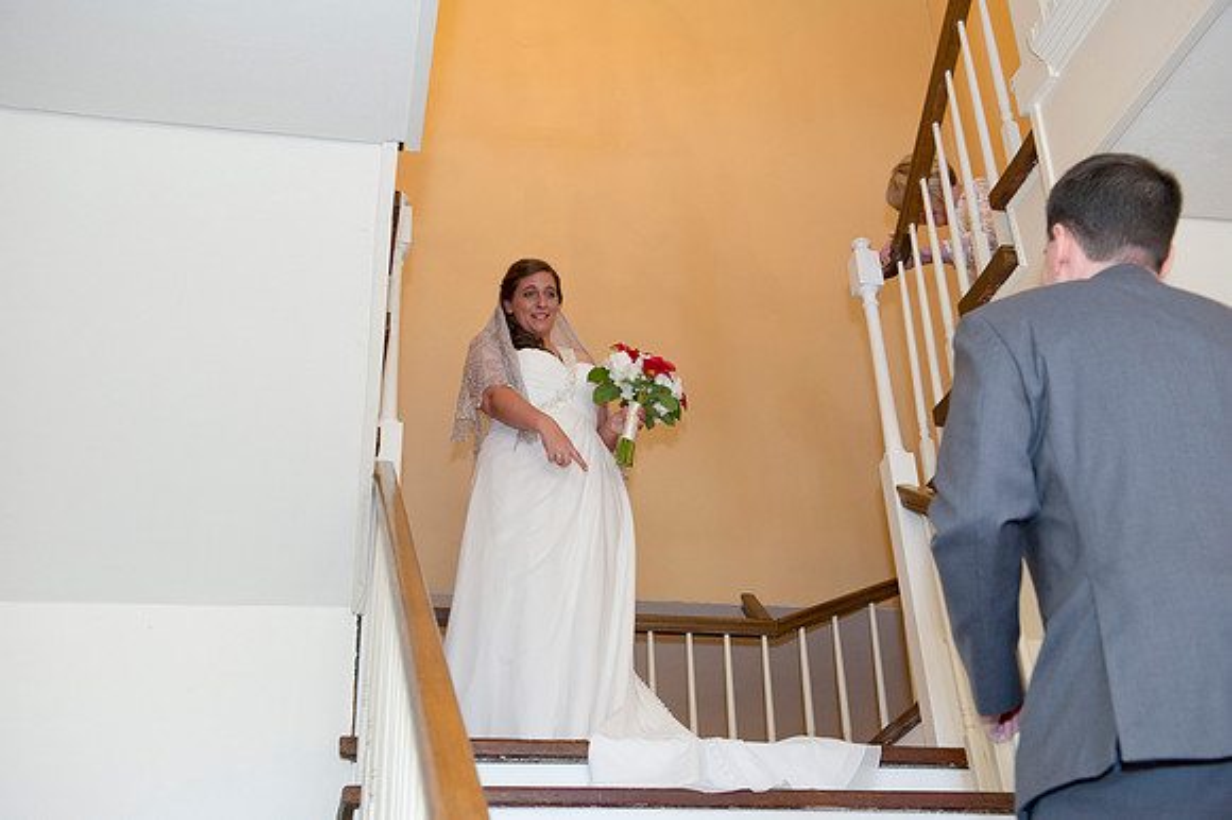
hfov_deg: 43.6
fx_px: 1539
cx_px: 616
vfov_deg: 29.8
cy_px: 410
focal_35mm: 45
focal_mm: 45
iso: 1000
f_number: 5
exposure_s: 1/100
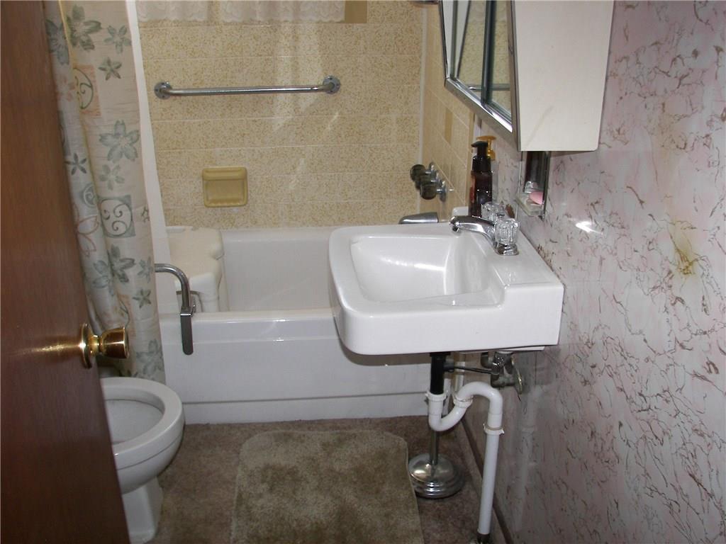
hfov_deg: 51.4
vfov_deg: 39.7
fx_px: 755
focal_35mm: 36
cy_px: 272
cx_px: 363
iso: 100
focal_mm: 6
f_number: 2.8
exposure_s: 1/30
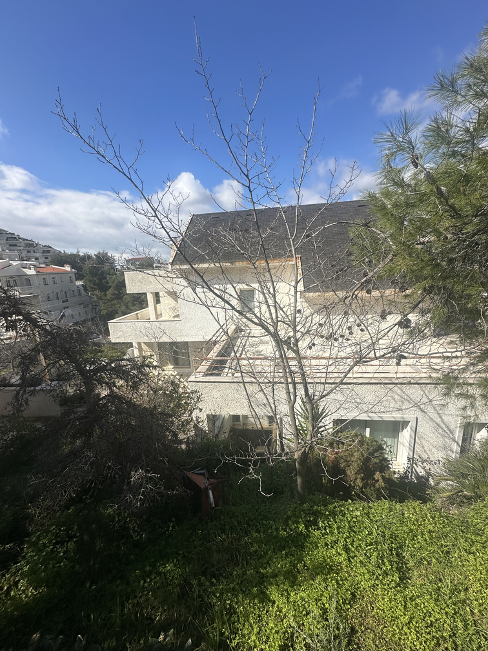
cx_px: 244
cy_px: 326
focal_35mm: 14
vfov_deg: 102.1
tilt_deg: -12.3
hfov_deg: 85.7
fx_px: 263
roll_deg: +3.0
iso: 50
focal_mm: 2.22
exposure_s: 1/3205
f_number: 2.2
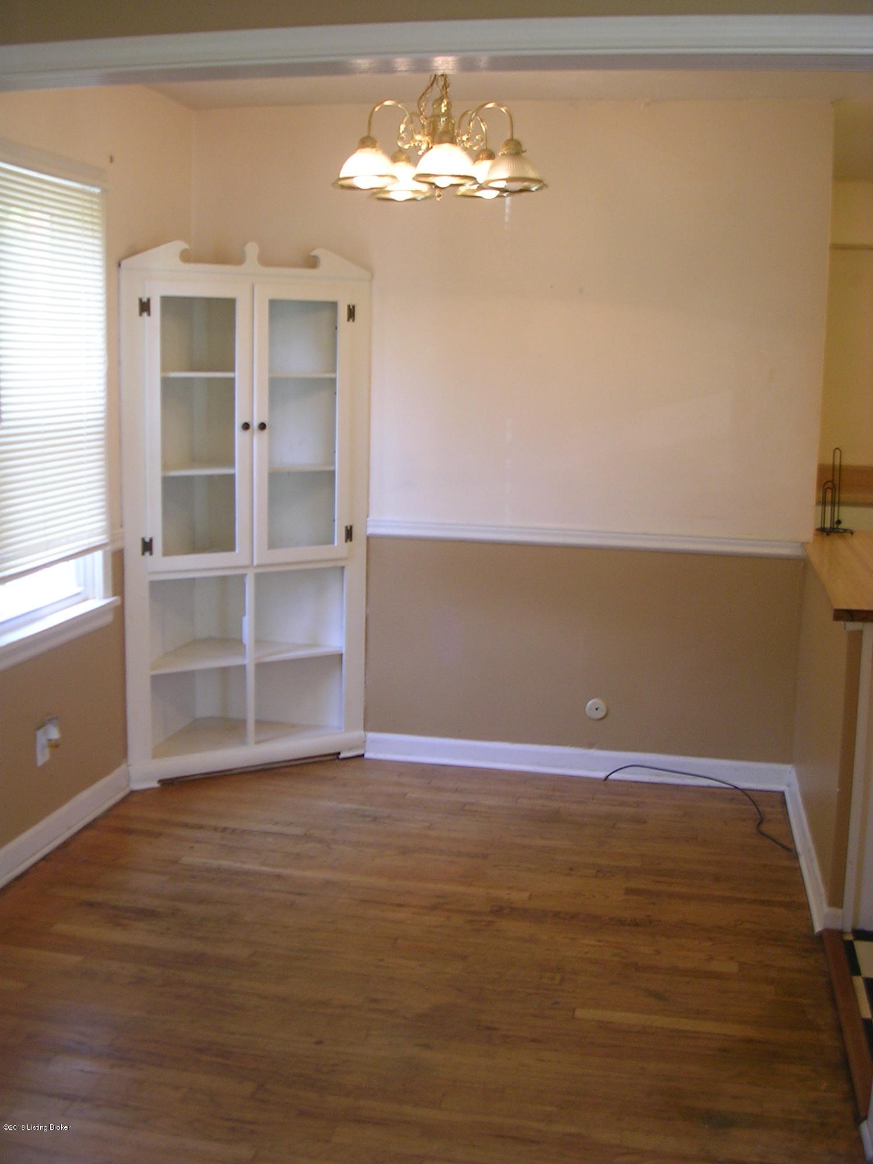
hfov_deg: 37.7
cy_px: 582
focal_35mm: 38
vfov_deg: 49.0
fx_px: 1278
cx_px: 436
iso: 50
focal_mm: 5.8
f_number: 2.8
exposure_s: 1/14.2
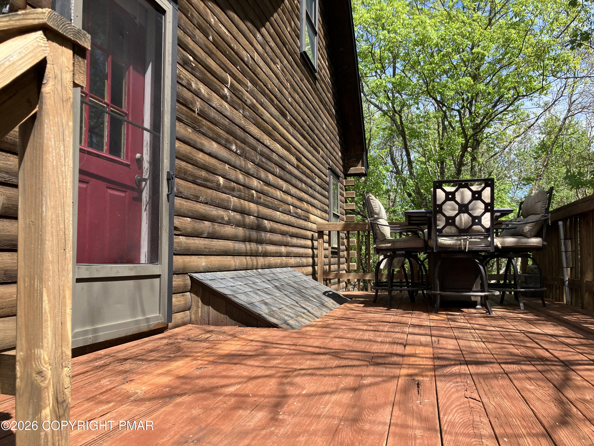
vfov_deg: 49.7
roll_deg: -0.2
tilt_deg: +4.1
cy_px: 223
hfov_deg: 63.4
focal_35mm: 28
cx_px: 297
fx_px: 480
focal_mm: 3.99
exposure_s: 1/656
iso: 32
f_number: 1.8
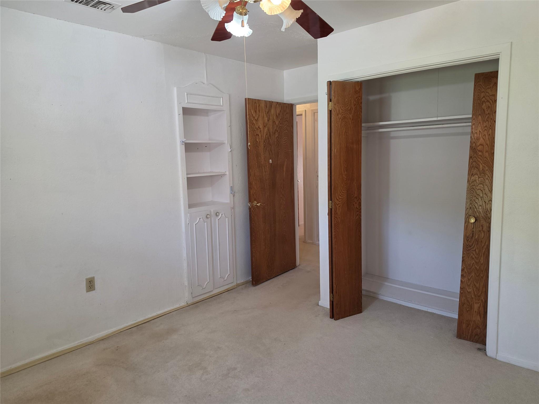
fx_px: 358
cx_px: 270
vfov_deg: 58.9
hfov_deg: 73.9
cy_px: 202
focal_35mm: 23
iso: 125
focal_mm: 6.5
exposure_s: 1/120
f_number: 1.4
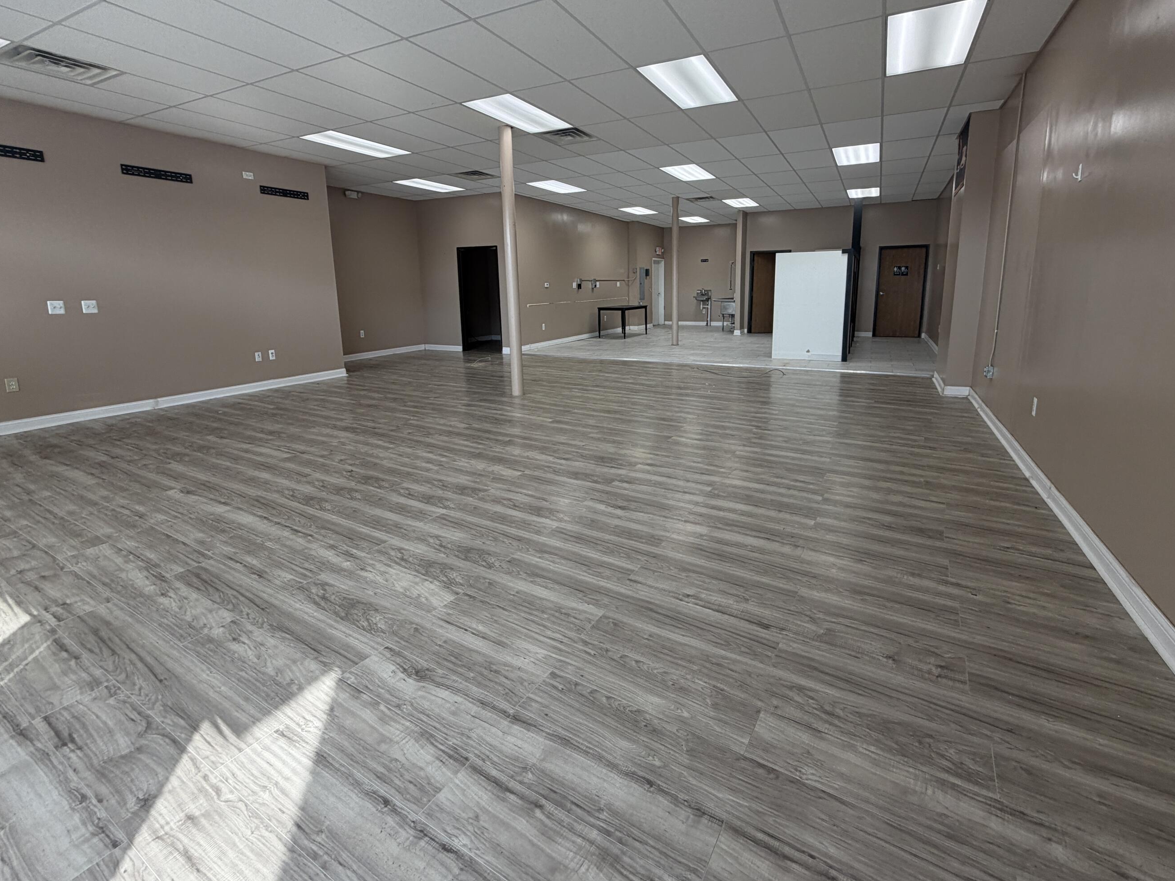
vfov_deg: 77.7
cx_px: 619
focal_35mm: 16
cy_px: 381
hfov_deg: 94.4
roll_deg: +2.2
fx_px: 543
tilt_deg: -9.7
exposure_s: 1/120
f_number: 2.2
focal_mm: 2.22
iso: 50
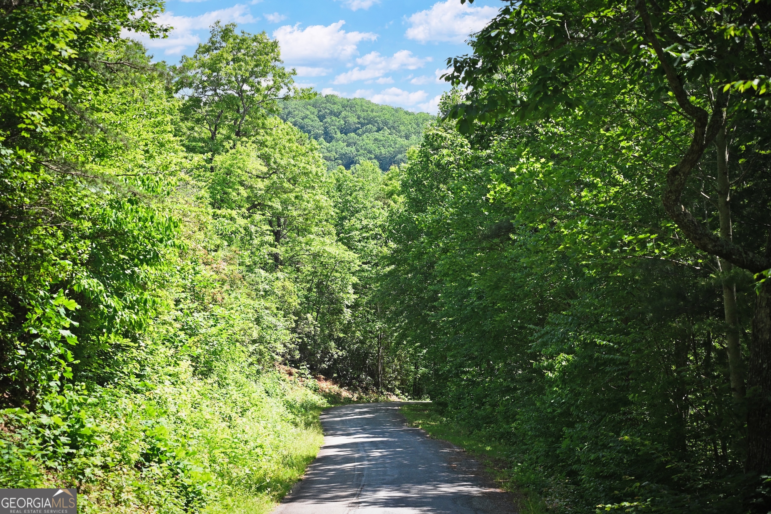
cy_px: 257
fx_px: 1499
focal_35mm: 70
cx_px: 386
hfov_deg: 28.8
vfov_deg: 19.5
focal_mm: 70
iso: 1600
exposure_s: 1/2000
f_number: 5.6
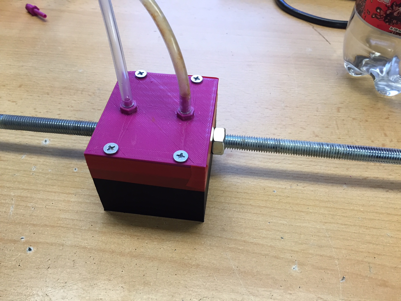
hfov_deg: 61.7
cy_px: 150
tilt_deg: -49.0
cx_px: 200
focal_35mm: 29
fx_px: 336
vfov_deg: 48.2
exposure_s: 1/33
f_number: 2.2
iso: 50
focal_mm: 4.15
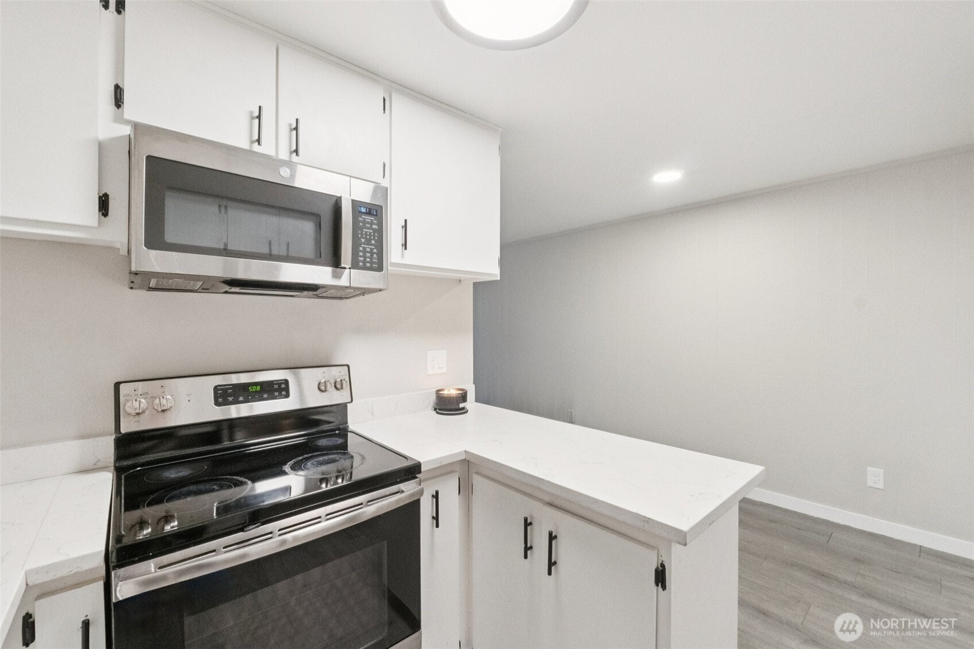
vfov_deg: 77.3
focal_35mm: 15
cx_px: 487
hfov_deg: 100.4
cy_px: 324
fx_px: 406
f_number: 9
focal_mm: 10
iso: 2500
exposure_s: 1/30
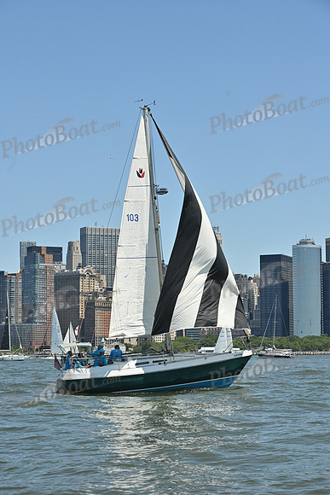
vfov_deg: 24.8
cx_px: 165
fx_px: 1127
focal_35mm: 82
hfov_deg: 16.7
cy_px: 248
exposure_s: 1/1600
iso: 320
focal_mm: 82
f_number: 9
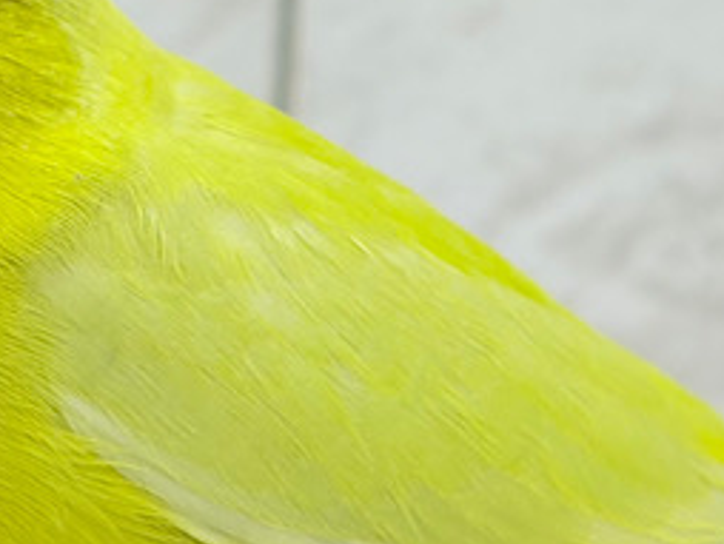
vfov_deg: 11.3
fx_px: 2742
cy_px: 231
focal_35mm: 131
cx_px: 237
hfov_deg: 15.0
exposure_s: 1/100
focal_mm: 5.96
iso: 50
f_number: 1.6
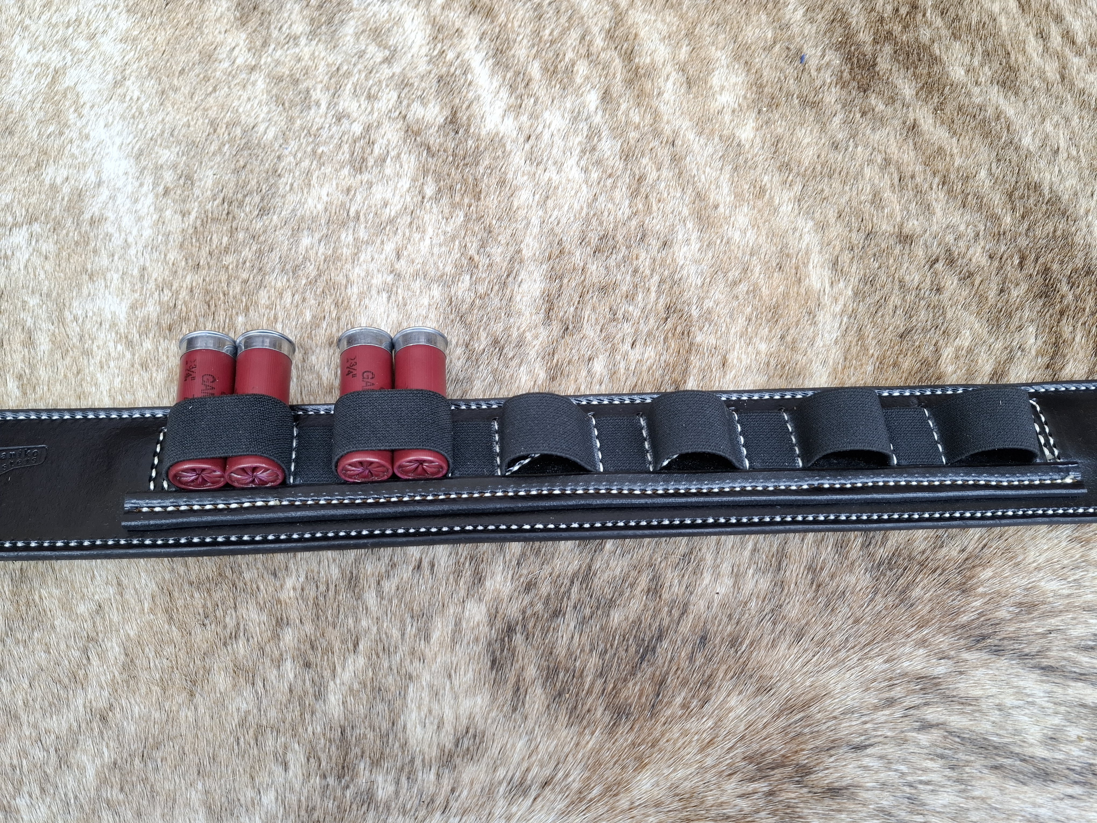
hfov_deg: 73.9
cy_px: 412
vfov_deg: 58.9
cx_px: 548
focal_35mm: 23
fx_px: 729
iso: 200
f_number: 1.8
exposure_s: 1/60.2
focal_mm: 5.54
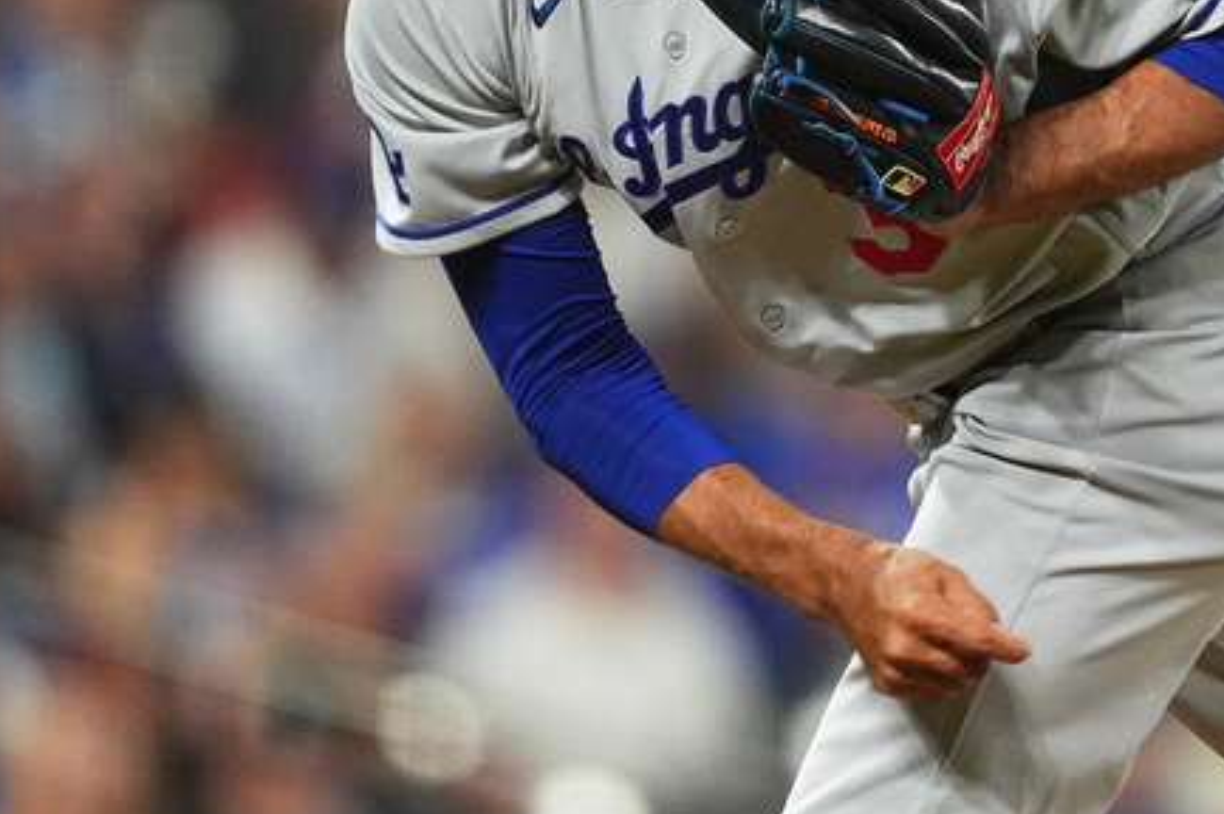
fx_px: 48242
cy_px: 226
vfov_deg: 1.0
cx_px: 873
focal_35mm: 1420
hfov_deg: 1.5
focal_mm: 600
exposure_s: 1/1600
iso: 5000
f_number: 4
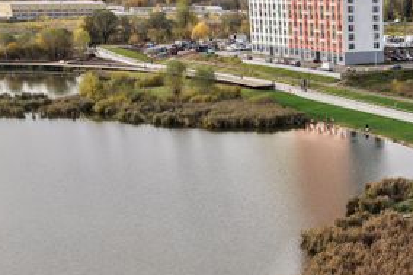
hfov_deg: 27.4
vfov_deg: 19.1
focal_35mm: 69
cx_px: 424
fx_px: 791
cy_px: 288
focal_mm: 14.45
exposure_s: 1/40
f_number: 2.8
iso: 100
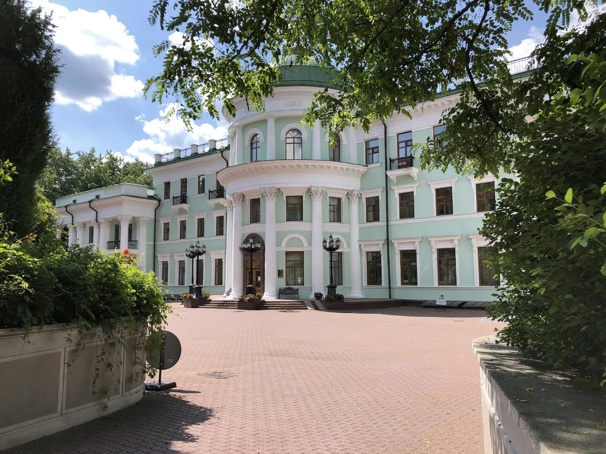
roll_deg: +2.8
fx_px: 490
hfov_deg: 63.4
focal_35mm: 28
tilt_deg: +4.2
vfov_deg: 49.7
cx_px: 303
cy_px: 227
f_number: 1.8
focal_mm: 4
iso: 20
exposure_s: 1/1799
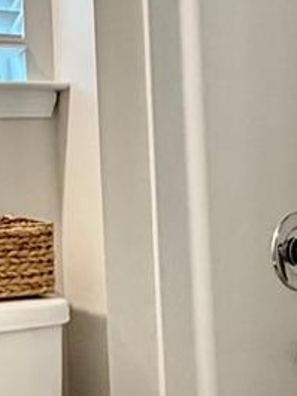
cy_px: 151
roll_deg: +2.3
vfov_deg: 24.1
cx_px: -21
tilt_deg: +2.5
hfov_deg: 17.7
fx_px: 926
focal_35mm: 81
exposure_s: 1/120
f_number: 2.2
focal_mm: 2.22
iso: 320
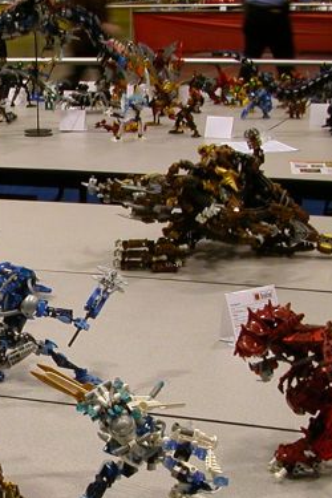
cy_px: 392
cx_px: -62
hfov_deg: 16.0
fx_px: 1134
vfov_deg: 24.4
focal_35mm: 82
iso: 100
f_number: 2.7
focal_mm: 5.6
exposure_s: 1/22.5
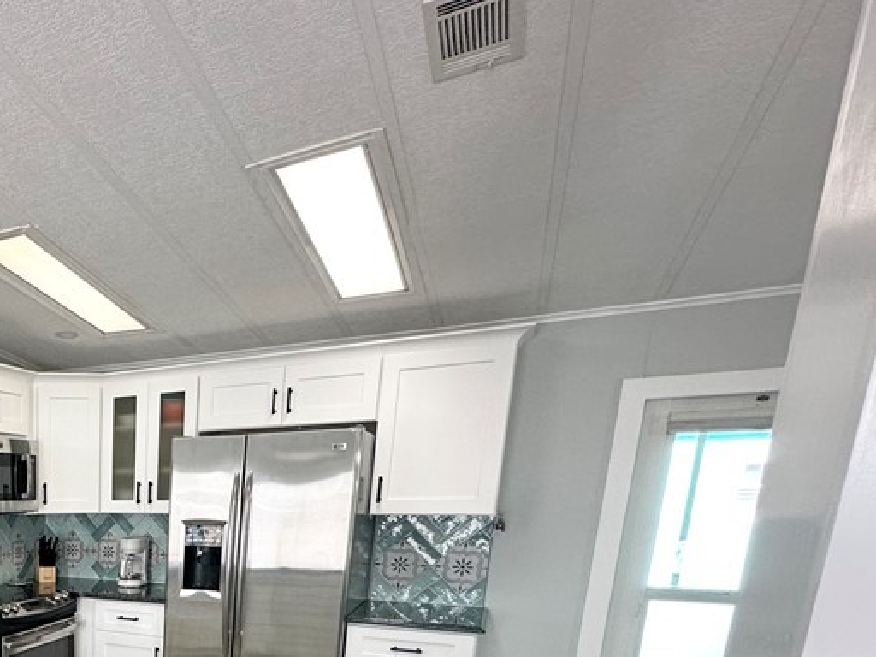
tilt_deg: -12.3
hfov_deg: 51.9
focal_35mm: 28
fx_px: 709
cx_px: 17
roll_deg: +1.1
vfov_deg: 43.2
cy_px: 648
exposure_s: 1/120
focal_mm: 2.22
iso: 160
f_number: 2.2
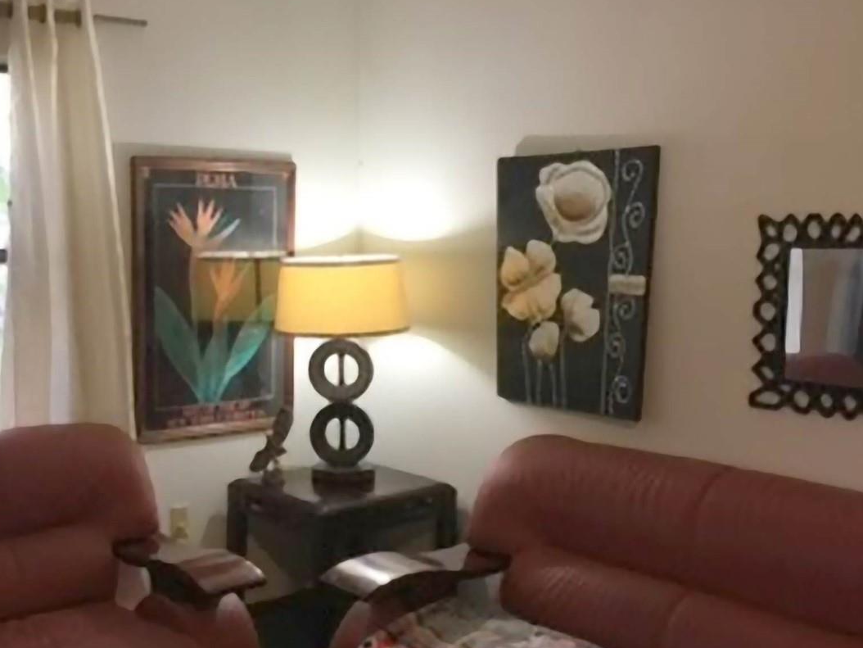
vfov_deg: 32.8
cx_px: 301
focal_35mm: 44
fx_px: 1097
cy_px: 381
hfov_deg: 42.5
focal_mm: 4.2
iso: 32
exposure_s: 1/15
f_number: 2.2
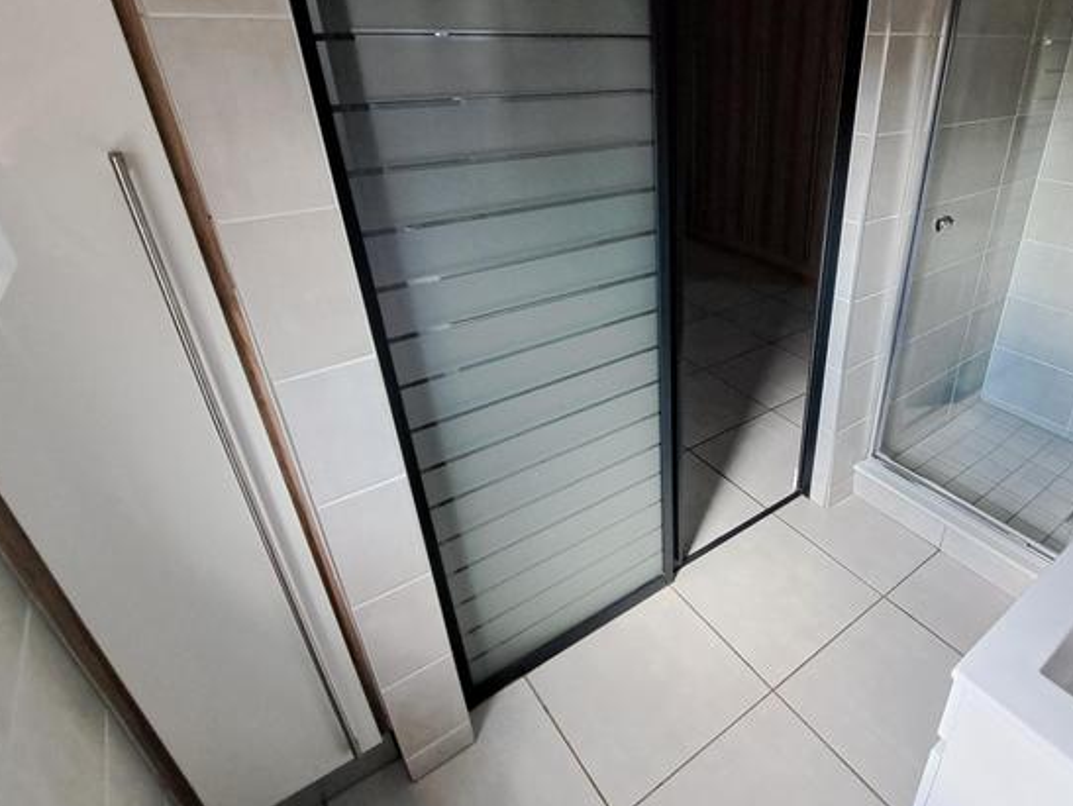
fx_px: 589
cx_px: 708
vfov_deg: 68.5
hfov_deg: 82.0
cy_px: 359
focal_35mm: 19
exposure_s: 1/50
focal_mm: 1.74
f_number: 2.2
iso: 200
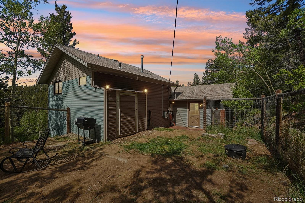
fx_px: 127
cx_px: 152
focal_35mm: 15
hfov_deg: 100.4
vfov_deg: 77.3
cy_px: 102
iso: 100
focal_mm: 10
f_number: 8
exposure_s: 1/320
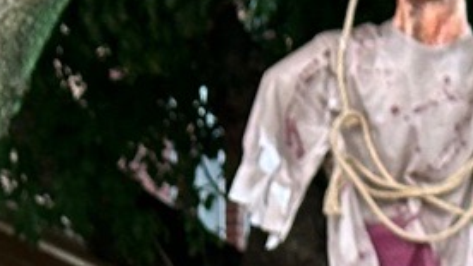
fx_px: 3561
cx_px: -269
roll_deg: +0.1
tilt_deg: +3.0
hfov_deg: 7.5
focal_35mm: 284
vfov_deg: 4.1
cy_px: 768
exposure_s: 1/60
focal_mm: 6.86
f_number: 1.78
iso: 125
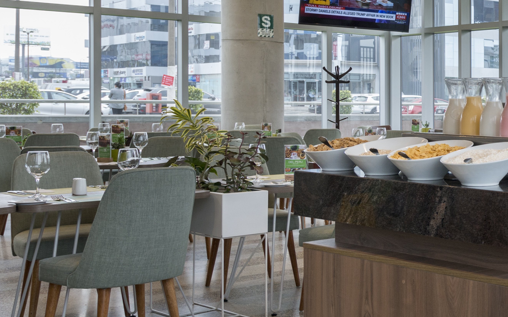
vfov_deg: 22.7
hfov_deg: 27.7
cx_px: 706
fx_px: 789
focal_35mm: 57
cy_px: 139
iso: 500
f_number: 7.1
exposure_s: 1/100
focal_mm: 20
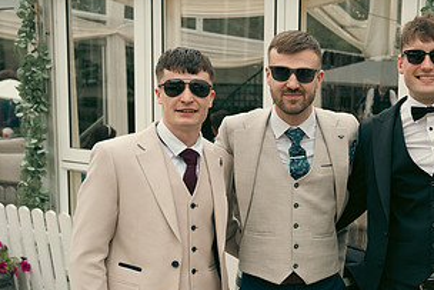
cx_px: 404
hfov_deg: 31.1
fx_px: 736
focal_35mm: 61
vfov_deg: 22.0
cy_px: 235
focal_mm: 32
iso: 160
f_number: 3.5
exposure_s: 1/500
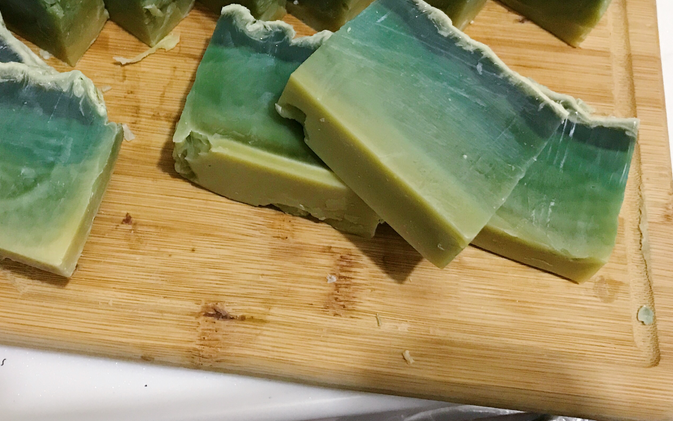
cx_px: 254
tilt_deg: -62.7
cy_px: 99
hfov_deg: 42.3
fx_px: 862
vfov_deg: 27.0
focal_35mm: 47
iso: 100
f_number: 1.8
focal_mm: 3.99
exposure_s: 1/13
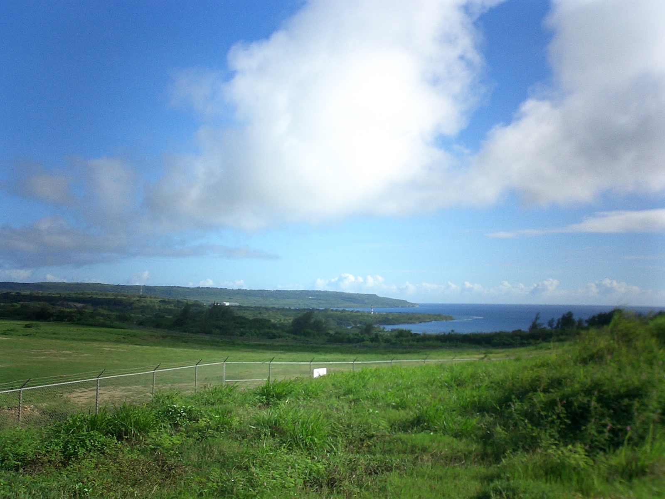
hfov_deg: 50.1
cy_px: 250
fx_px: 711
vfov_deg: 38.7
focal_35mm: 37
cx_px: 332
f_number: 3.5
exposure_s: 1/1000
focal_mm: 5.6
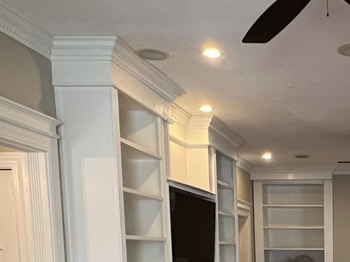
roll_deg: -0.5
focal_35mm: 50
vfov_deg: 25.7
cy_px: 325
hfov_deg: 33.6
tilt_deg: -8.2
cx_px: 379
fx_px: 506
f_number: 1.8
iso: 160
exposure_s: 1/60
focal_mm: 1.57
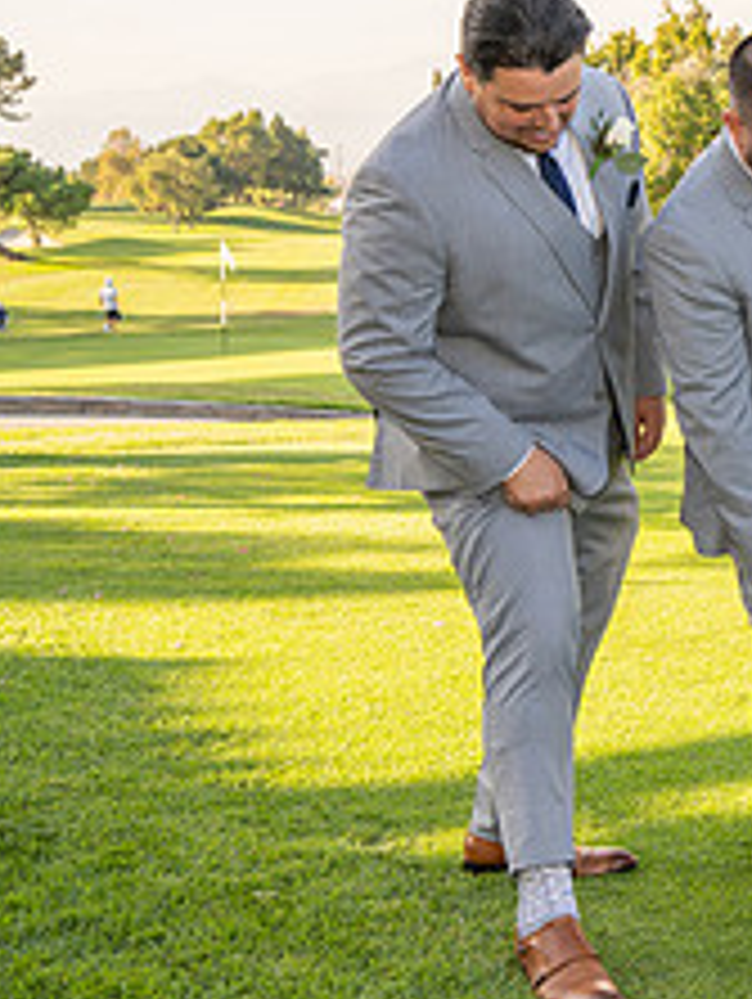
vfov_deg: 29.1
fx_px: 1908
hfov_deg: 18.5
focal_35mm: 66
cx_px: 1265
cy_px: 313
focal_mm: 26.3
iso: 100
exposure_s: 1/160
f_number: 5.6
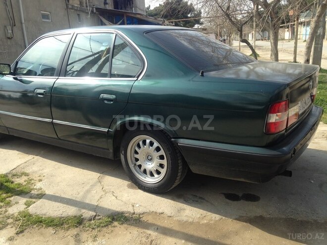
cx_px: 164
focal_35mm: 33
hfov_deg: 55.4
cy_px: 122
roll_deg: +3.6
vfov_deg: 42.9
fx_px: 312
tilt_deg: -14.8
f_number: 2.4
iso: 50
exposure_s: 1/723
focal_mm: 4.12
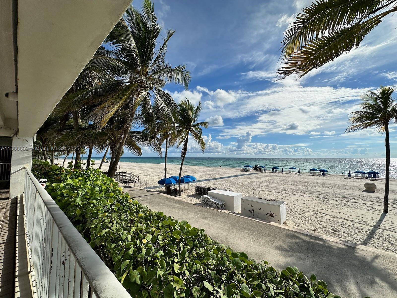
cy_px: 149
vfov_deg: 85.7
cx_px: 198
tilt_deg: +0.2
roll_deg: +0.9
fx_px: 161
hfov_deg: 102.1
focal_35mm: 14
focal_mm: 2.22
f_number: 2.2
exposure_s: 1/5556
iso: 50
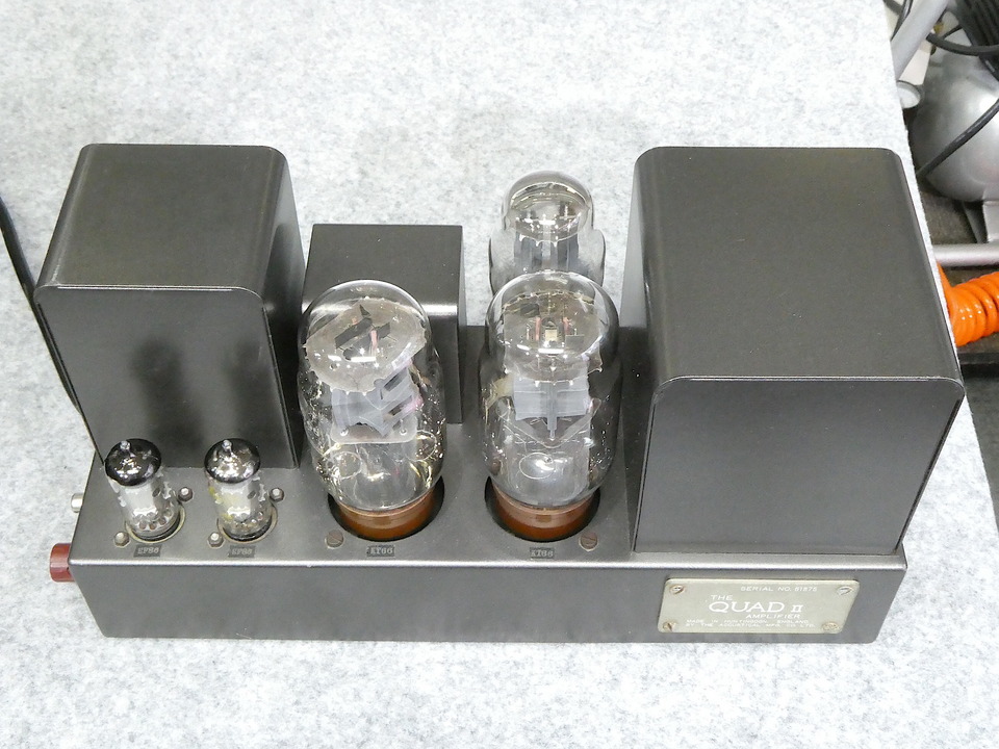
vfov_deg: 32.9
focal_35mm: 44
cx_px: 500
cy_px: 374
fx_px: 1270
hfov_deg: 42.9
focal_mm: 7.8
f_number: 7.1
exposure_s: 1/8
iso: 1600
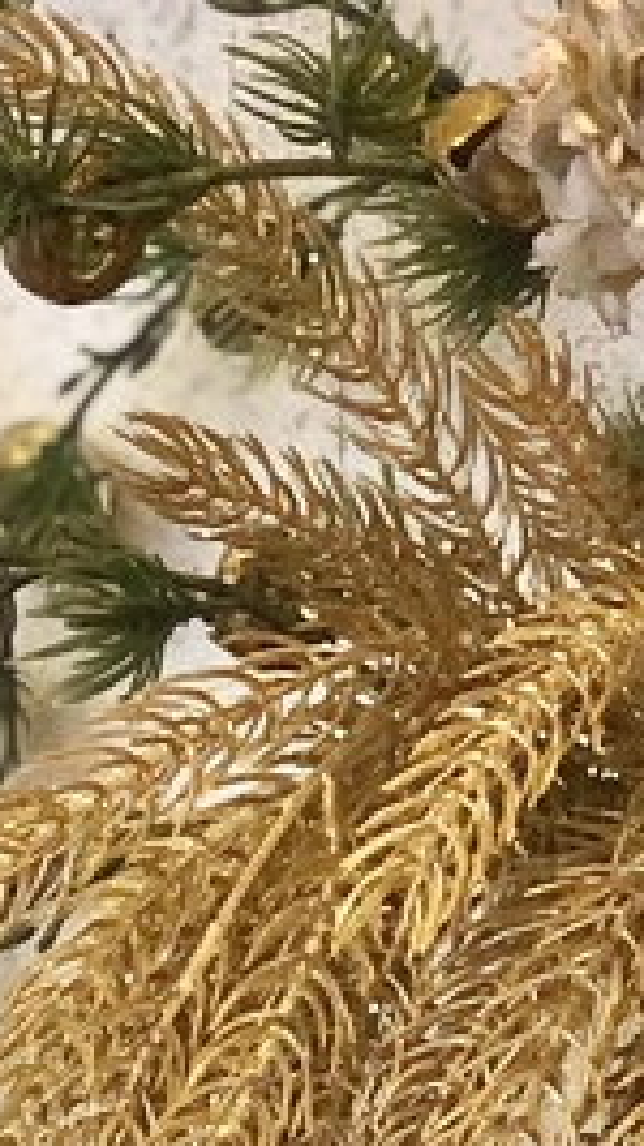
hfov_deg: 5.7
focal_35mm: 214
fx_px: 6503
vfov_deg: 10.0
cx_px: 648
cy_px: 996
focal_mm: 6
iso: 160
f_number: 2.4
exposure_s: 1/17
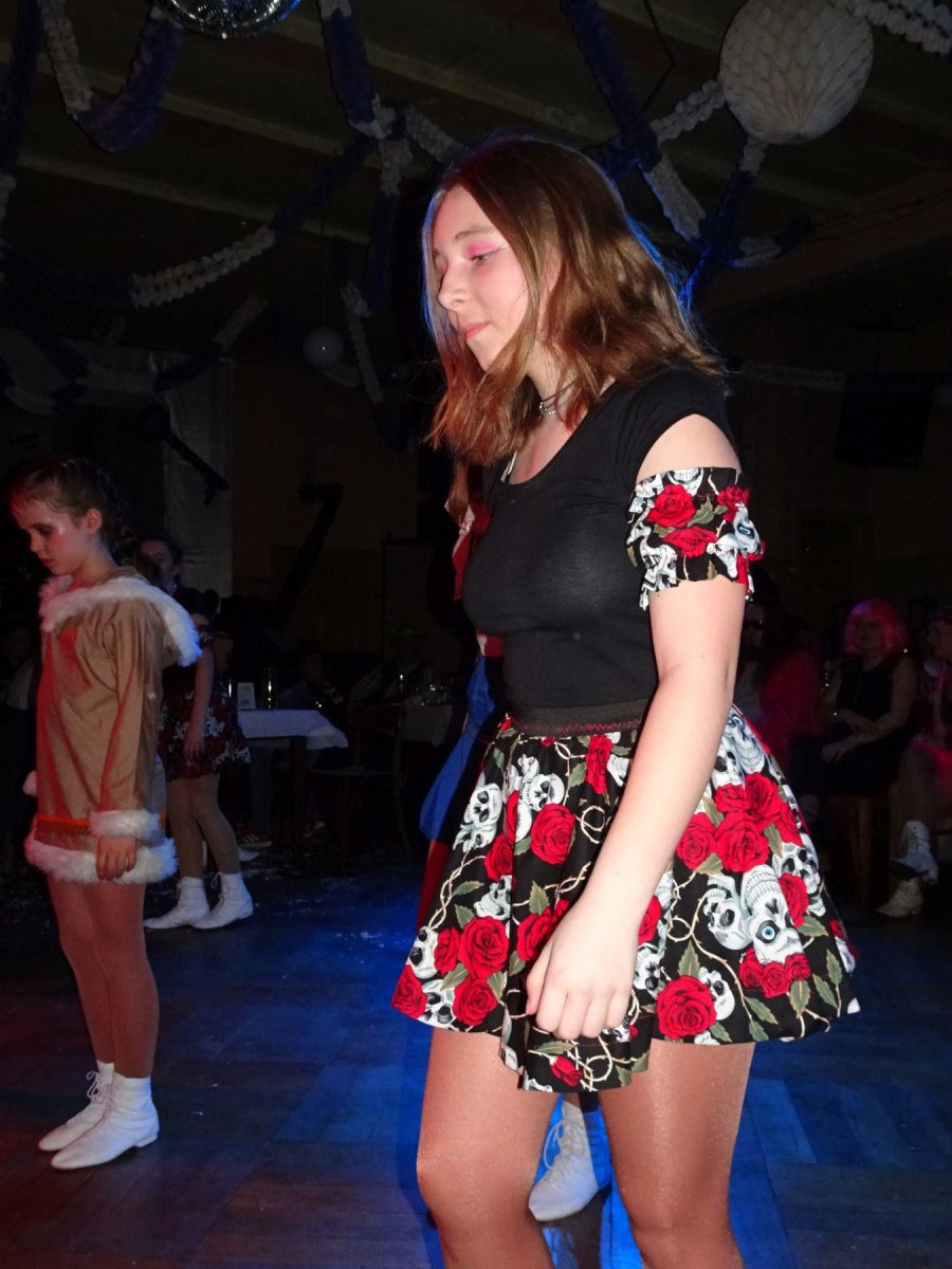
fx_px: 1173
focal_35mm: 32
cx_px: 476
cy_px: 634
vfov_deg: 56.8
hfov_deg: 44.2
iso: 800
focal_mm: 5.43
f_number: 4
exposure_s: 1/320
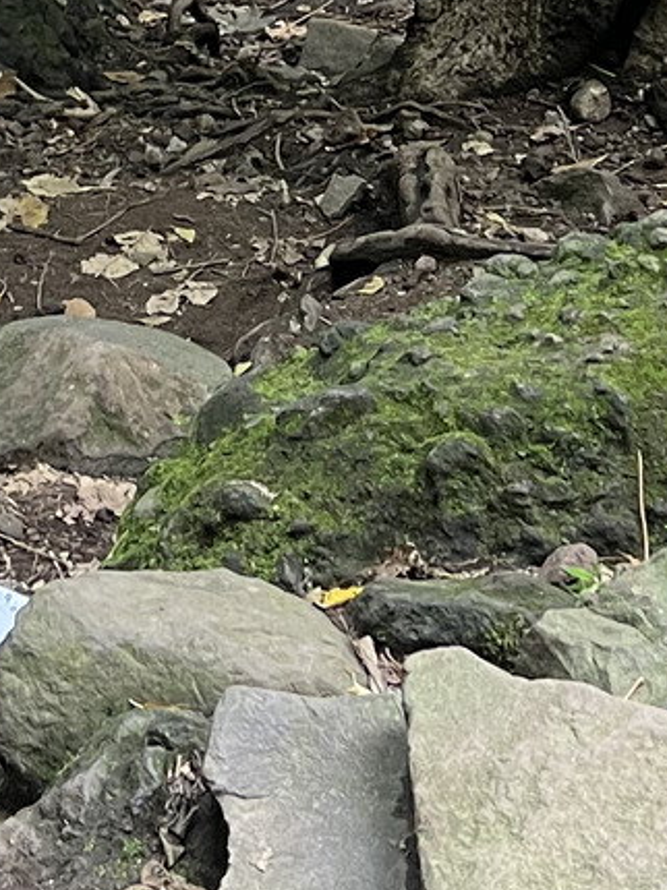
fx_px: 3137
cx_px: 10
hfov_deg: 12.0
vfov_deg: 14.9
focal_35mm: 122
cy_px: -491
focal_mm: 5.7
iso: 125
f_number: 1.5
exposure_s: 1/70
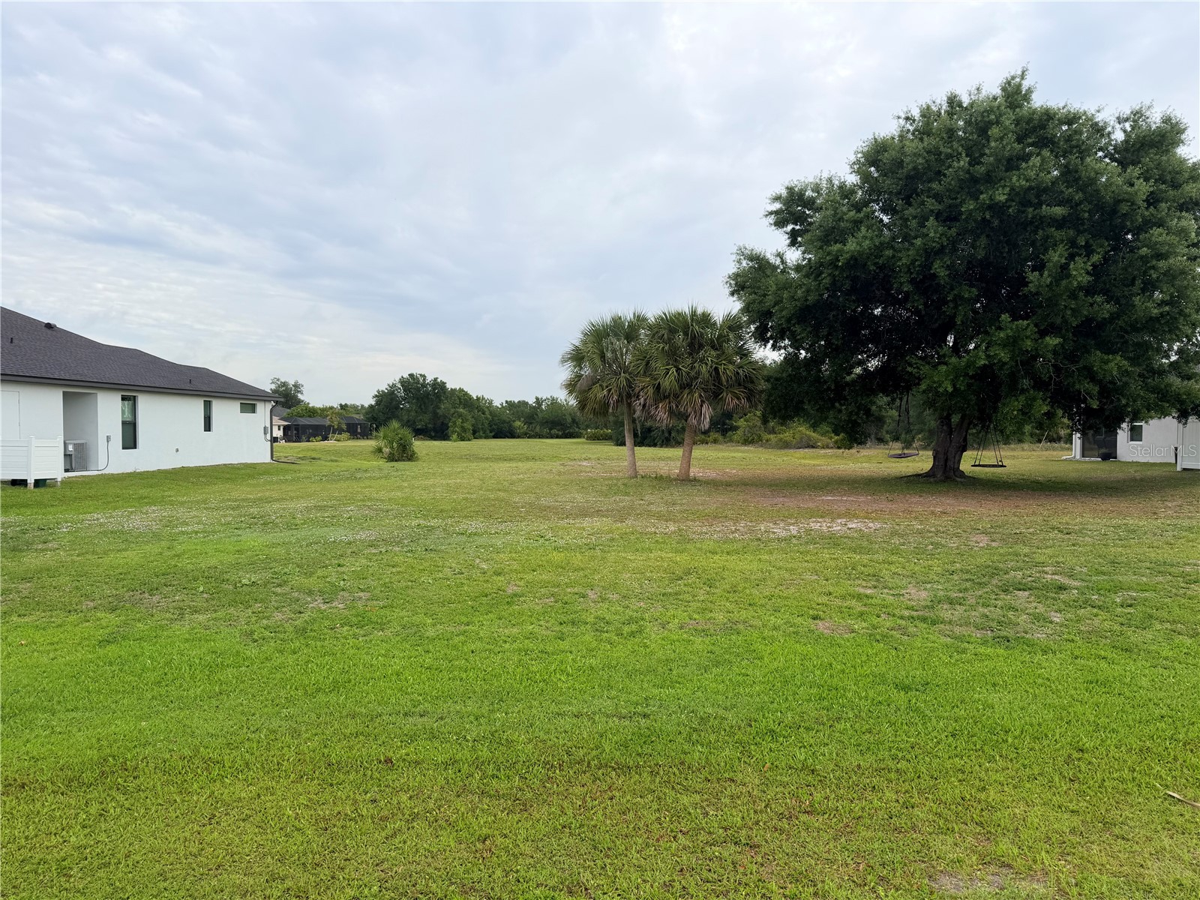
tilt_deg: -1.8
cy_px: 450
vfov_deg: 56.8
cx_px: 600
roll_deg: -0.3
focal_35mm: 24
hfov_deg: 71.6
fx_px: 832
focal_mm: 6.76
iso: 80
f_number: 1.78
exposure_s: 1/2445
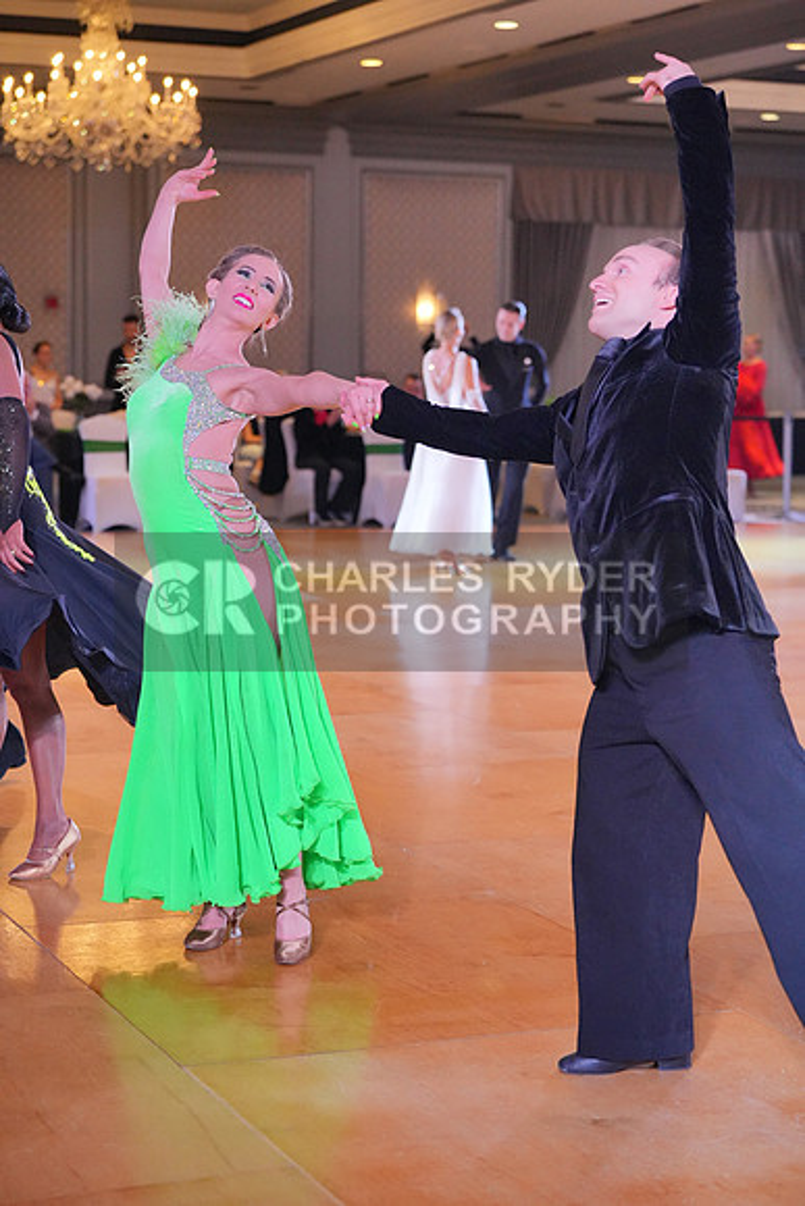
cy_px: 603
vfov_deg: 28.8
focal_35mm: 70
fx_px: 2346
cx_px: 402
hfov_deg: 19.5
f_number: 3.5
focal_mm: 70
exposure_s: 1/500
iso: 6400
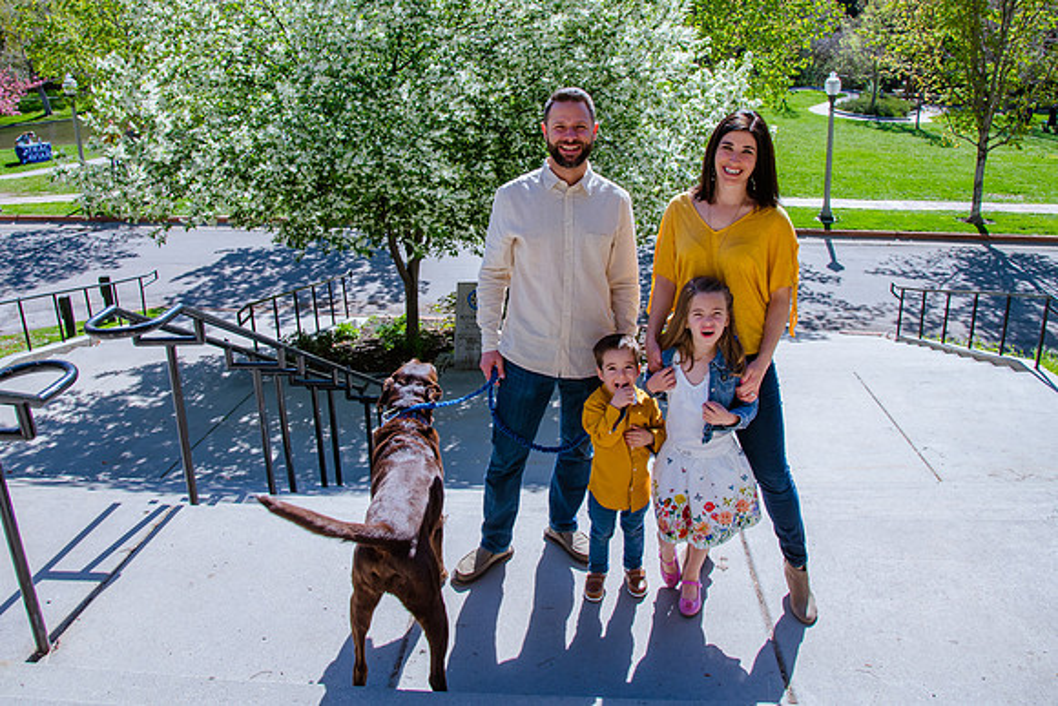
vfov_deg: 45.0
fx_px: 846
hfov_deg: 64.0
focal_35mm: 29
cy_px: 283
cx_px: 500
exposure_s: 1/250
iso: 200
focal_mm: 24
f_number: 9
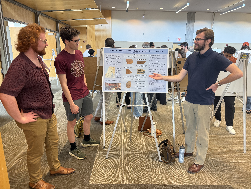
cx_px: 126
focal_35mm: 24
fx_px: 174
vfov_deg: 56.8
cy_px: 94
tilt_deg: -13.5
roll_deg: -1.9
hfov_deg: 71.6
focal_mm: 6.76
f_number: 1.78
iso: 160
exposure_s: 1/60
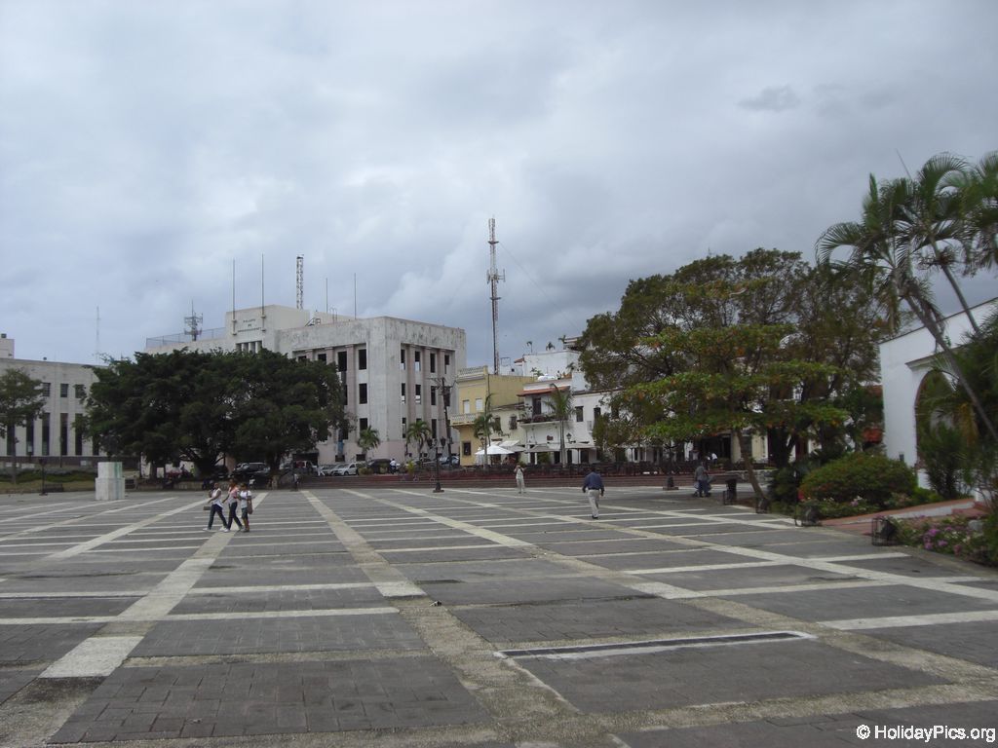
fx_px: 1096
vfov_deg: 37.7
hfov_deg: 49.0
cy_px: 374
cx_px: 499
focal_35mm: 38
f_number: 8
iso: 64
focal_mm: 6.2
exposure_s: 1/250
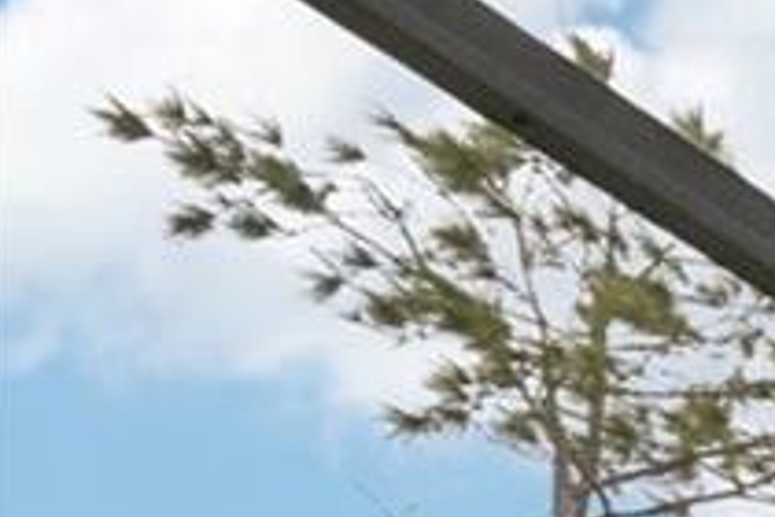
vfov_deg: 9.0
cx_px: 2938
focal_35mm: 122
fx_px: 2626
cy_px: 1581
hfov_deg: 8.7
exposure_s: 1/400
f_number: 8
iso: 400
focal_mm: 16
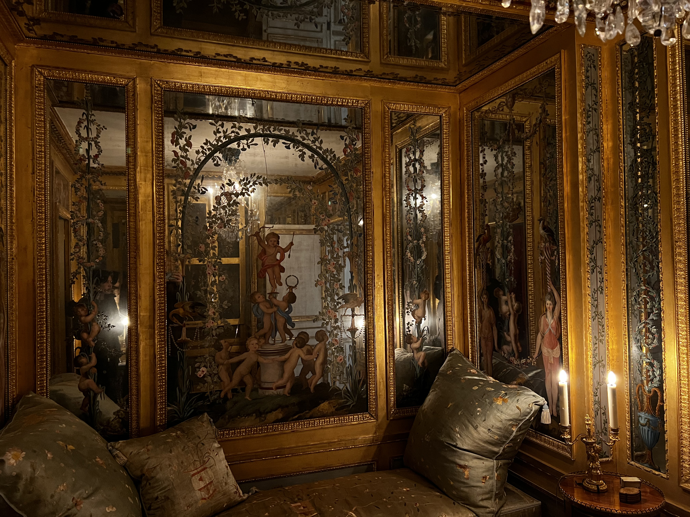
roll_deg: +1.3
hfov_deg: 67.3
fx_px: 518
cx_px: 345
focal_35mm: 26
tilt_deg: +1.2
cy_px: 258
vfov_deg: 53.1
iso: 500
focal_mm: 5.7
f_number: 1.5
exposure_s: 1/25
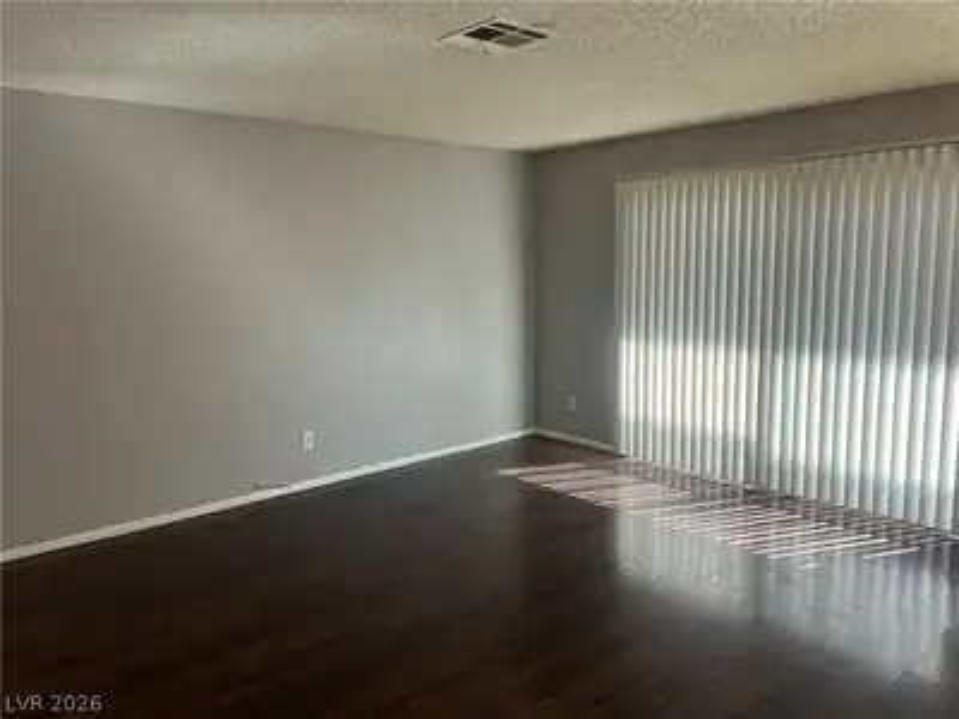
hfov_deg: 67.3
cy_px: 360
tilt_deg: -6.5
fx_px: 720
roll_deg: +1.3
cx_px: 480
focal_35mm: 26
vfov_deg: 53.1
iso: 125
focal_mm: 5.7
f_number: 1.5
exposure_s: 1/120
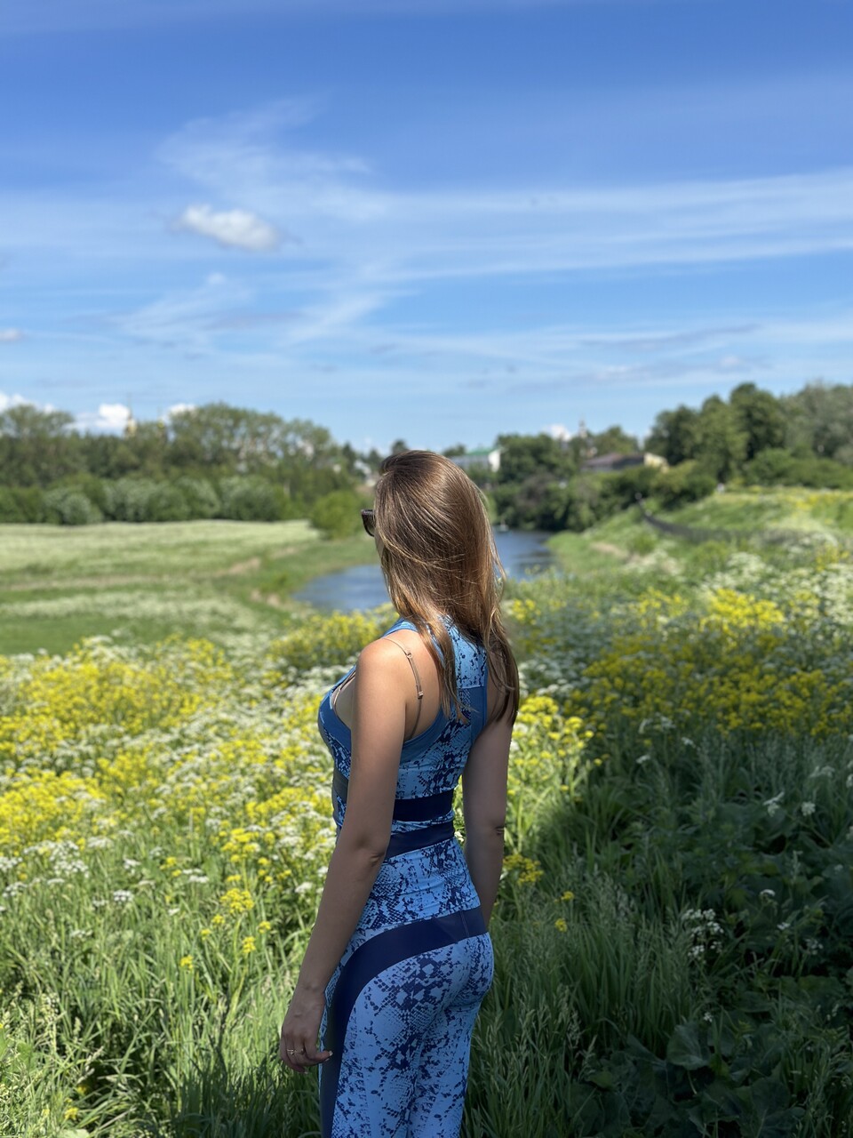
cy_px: 569
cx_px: 426
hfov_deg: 30.3
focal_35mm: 48
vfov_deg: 39.7
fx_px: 1577
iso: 100
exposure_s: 1/5882
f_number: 1.78
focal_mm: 6.86
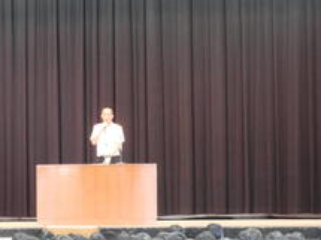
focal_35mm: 233
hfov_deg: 8.5
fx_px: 2159
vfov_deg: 6.4
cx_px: 94
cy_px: 103
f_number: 5
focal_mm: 22.4
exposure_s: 1/13
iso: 800
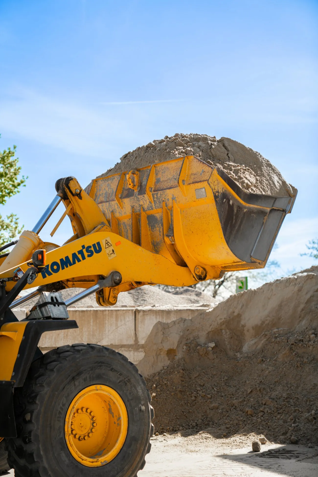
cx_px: 159
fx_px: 887
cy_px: 238
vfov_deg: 30.1
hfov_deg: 20.3
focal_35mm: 67
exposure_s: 1/1250
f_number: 2.8
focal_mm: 67
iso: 100
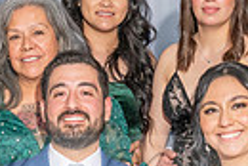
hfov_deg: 11.3
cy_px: 196
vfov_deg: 7.5
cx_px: 107
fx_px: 1255
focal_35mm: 182
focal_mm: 36
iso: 800
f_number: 5.6
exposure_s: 1/160
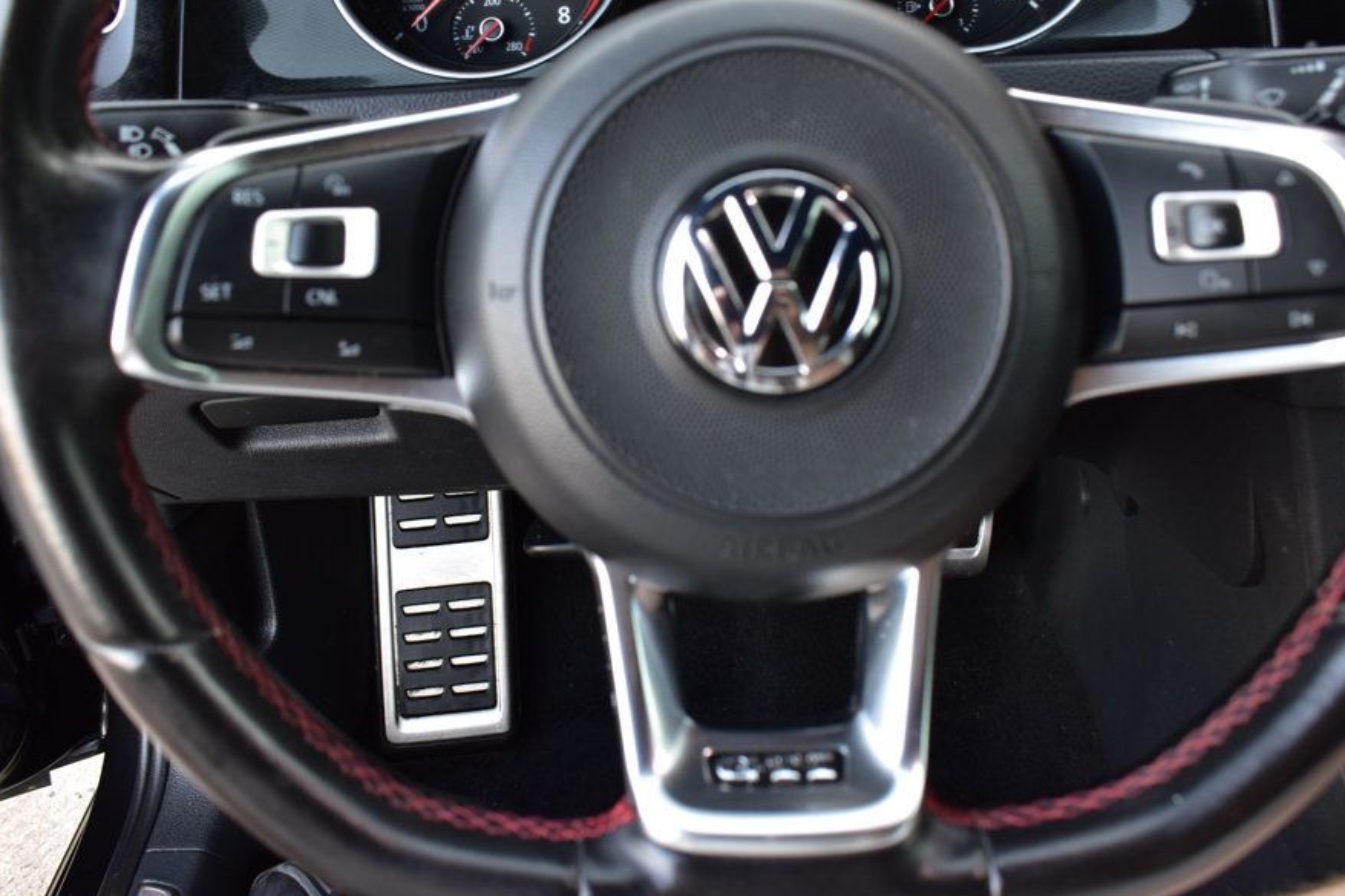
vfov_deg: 37.8
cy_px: 383
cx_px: 674
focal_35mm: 35
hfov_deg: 54.4
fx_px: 1307
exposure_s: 1/20
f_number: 6.3
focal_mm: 20
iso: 400
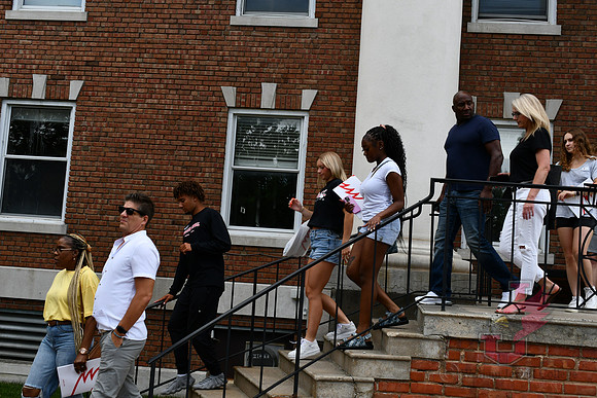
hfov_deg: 42.7
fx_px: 763
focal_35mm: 46
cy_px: 199
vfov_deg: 29.3
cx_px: 298
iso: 125
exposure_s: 1/250
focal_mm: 31
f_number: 8
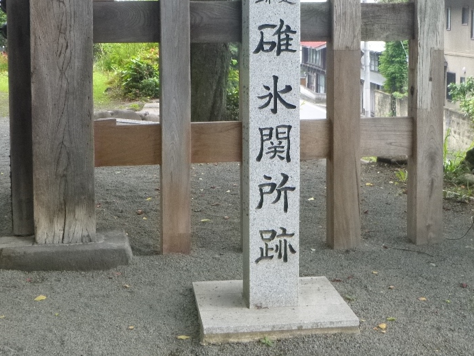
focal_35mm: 65
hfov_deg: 29.8
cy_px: 118
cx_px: 270
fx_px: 890
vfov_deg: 22.5
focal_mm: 7.9
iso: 320
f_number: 4.7
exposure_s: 1/80
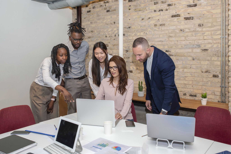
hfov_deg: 60.3
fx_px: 199
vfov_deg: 42.4
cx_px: 116
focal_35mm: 31
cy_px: 77
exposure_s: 1/200
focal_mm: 31
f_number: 5.6
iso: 500
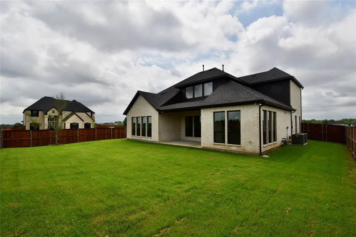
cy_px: 118
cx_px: 178
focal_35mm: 15
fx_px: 148
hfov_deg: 100.4
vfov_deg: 77.3
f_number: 13
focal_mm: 10
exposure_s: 1/200
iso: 100
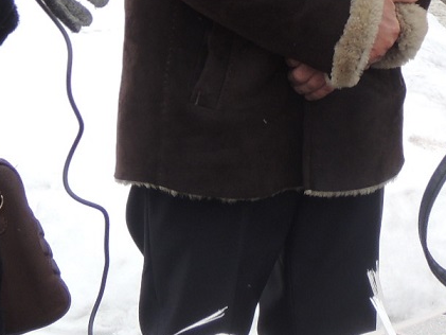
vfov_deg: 7.7
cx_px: 283
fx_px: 2436
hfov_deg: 10.5
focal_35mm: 189
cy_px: -146
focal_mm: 9
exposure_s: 1/200
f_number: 3.7
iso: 100
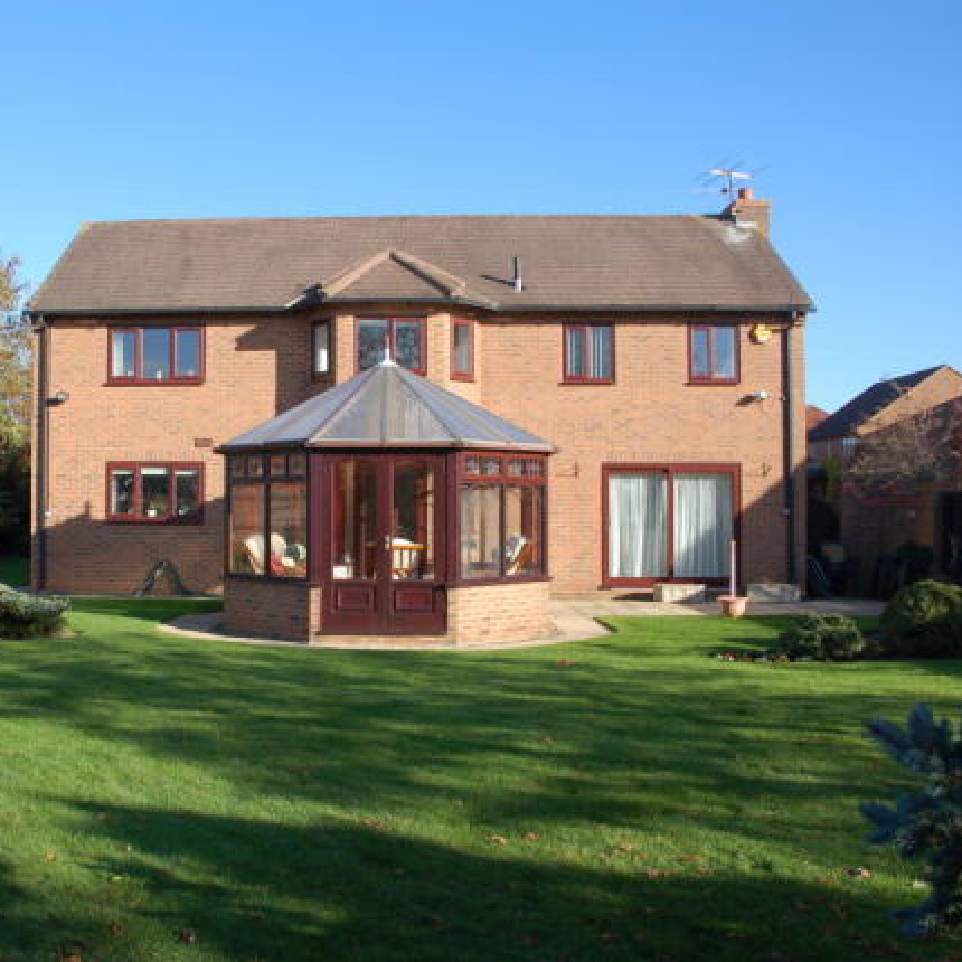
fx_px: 1100
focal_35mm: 35
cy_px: 477
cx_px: 306
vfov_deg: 47.2
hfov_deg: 46.3
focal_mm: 18
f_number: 7.1
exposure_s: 1/200
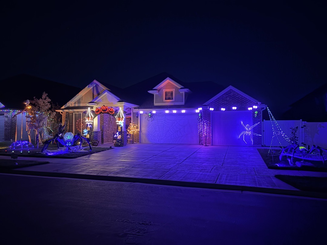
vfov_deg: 53.1
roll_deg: +0.9
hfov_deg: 67.3
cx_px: 164
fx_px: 246
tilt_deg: +0.8
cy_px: 122
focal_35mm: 26
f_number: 1.6
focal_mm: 5.96
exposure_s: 1/15
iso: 640
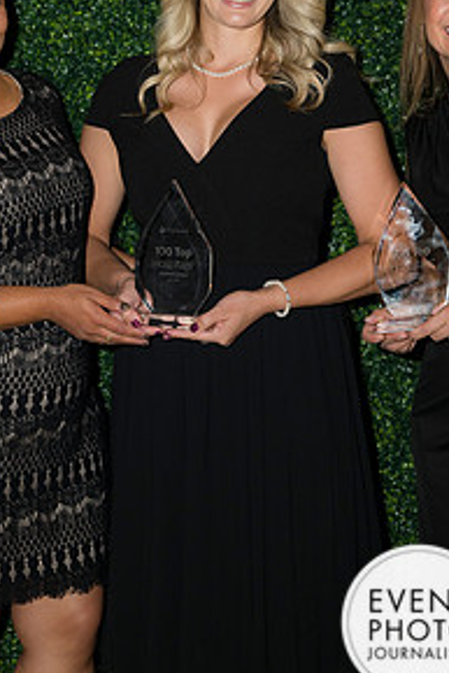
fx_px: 1831
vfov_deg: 20.8
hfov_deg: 14.0
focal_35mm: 98
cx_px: 223
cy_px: 249
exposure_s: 1/160
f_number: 5
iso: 640
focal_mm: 63
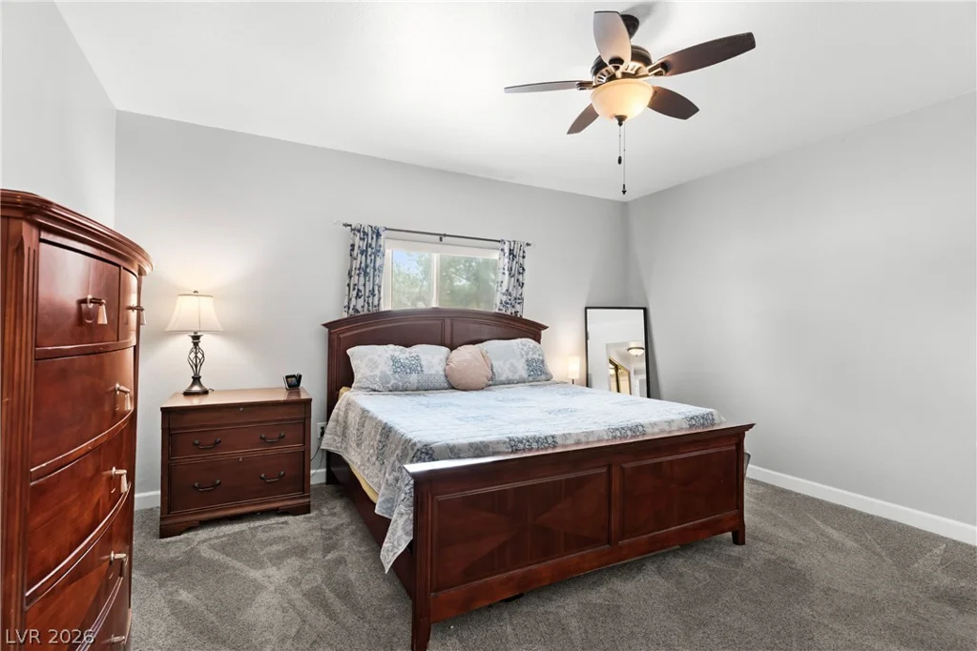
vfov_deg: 70.5
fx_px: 461
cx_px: 488
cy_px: 326
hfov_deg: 93.3
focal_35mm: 17
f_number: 8
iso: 400
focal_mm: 17
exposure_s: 1/3
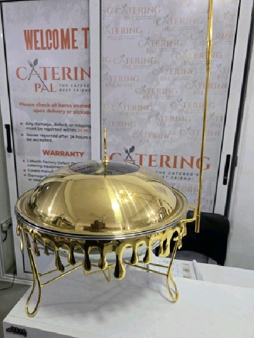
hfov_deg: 58.9
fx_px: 225
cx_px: 127
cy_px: 169
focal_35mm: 23
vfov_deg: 73.9
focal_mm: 6.3
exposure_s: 1/101
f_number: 1.7
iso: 400
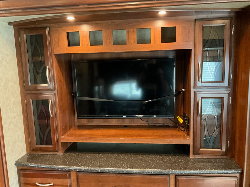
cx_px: 125
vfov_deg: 48.2
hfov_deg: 61.7
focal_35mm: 29
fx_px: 209
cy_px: 94
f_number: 1.8
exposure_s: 1/30
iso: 500
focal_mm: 3
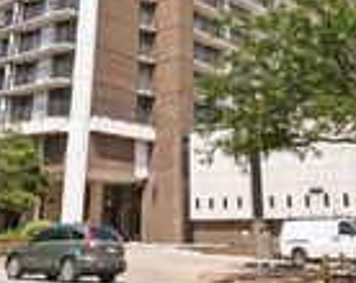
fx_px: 537
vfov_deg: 26.4
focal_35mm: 51
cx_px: 157
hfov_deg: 36.7
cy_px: -57
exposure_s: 1/800
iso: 400
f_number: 11
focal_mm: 15
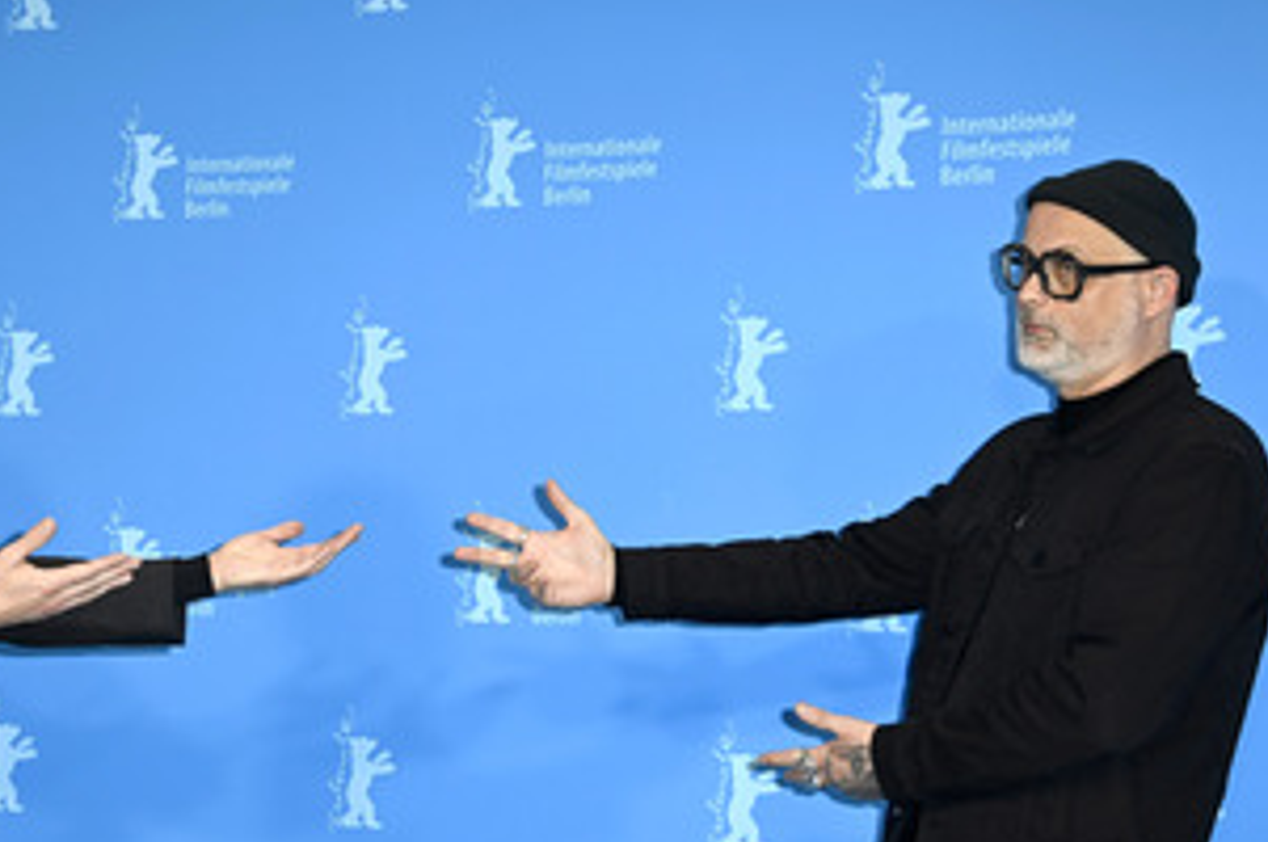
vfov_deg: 16.2
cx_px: 385
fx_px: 2955
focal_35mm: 84
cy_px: 455
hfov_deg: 24.1
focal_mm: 56
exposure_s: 1/200
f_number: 5
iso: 800
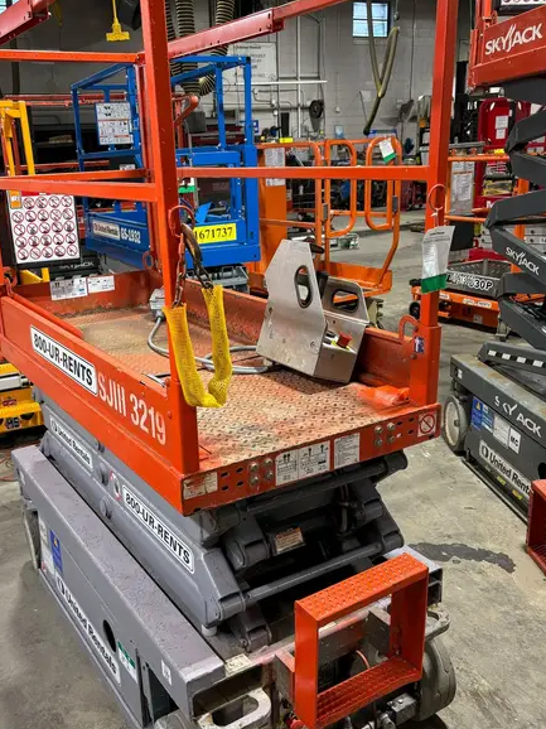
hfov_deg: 42.8
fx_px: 695
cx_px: 229
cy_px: 388
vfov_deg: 55.3
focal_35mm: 33
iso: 125
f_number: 1.6
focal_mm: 5.96
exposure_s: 1/60
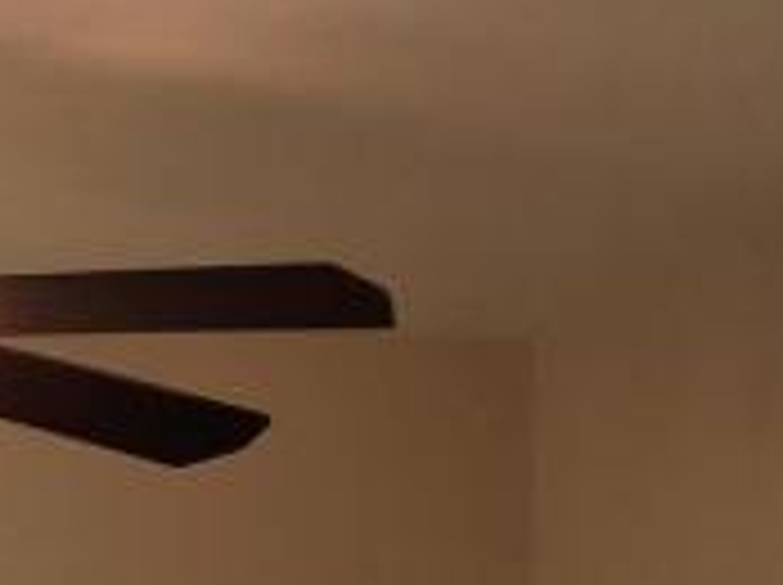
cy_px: 1498
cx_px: 54
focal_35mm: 171
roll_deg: +0.5
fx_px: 3863
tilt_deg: -6.0
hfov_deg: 11.5
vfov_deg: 7.9
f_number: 2.2
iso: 40
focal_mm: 4.15
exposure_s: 1/60
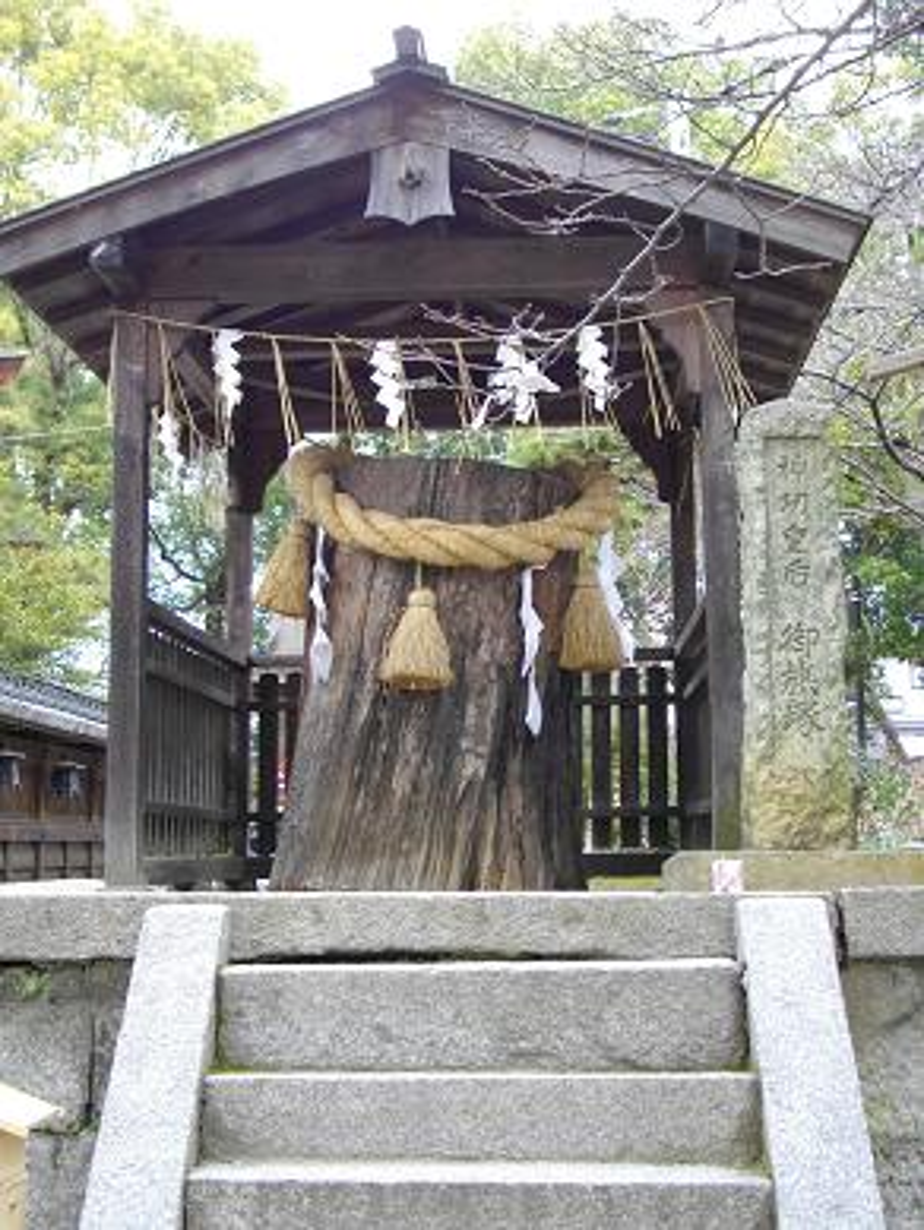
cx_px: 462
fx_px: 1779
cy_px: 615
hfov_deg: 29.1
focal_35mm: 50
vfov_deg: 38.2
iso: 200
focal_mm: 8.8
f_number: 3.6
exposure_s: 1/100
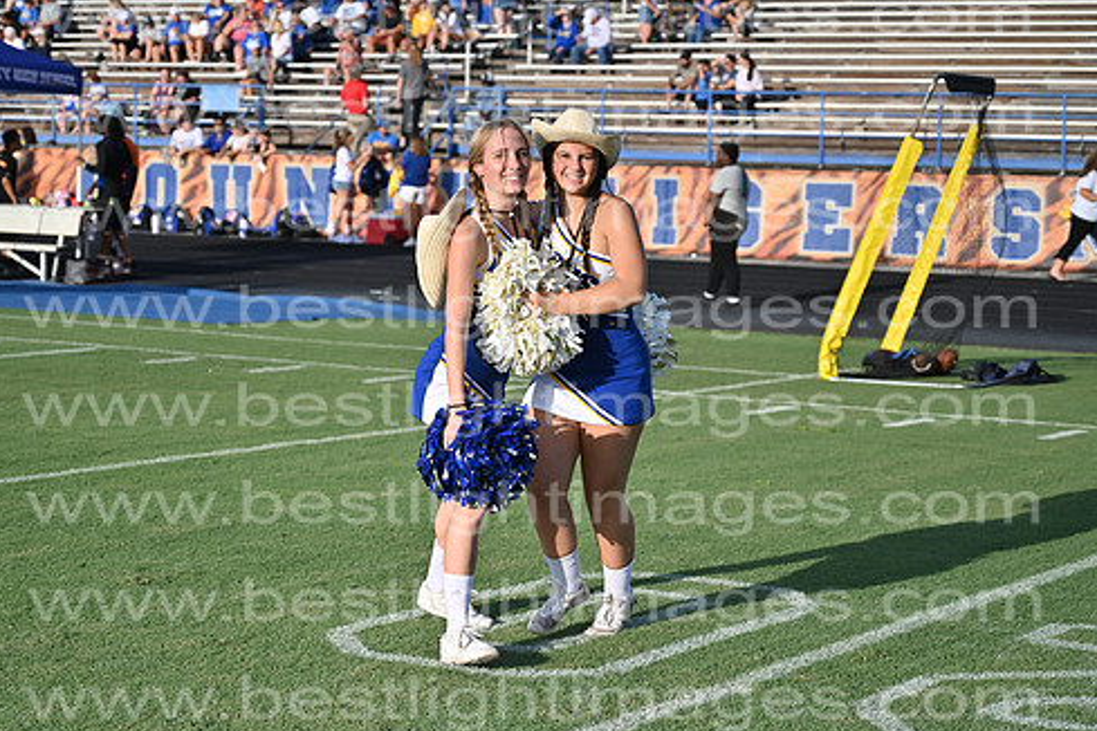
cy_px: 361
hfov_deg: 24.5
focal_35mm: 83
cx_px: 534
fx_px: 2529
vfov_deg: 16.5
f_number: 4
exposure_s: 1/8000
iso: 500
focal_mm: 70
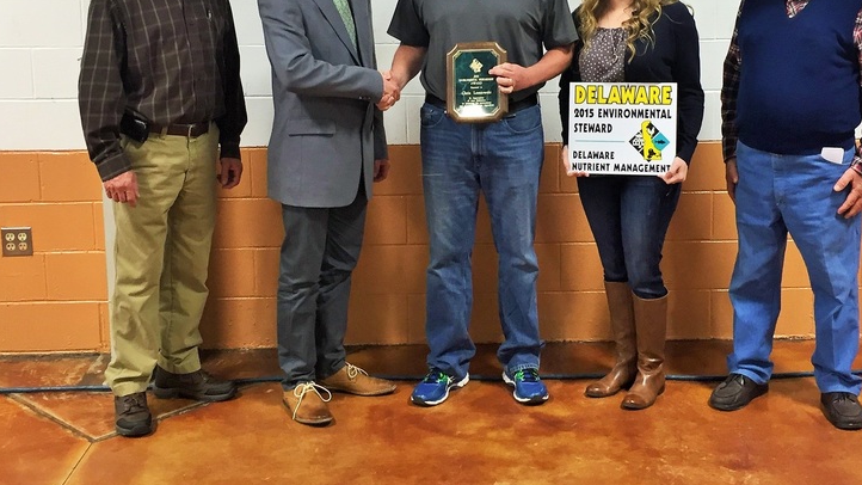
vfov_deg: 33.2
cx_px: 472
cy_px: 134
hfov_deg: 56.5
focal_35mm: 35
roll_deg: -0.6
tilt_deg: -8.5
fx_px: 800
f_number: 2.2
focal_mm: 4.15
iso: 64
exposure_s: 1/30
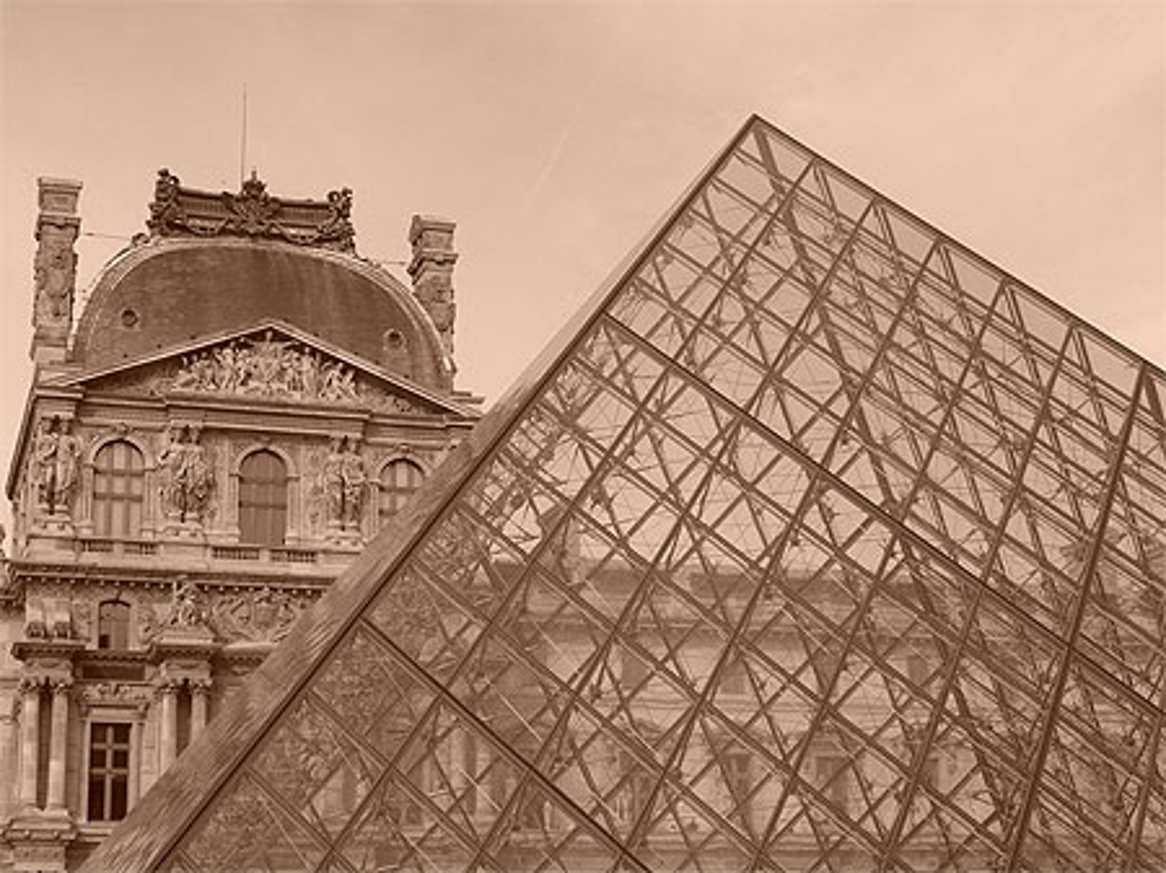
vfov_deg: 22.2
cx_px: 583
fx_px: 2222
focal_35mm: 66
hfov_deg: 29.4
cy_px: 436
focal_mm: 10.9
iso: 80
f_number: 7.7
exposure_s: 1/250
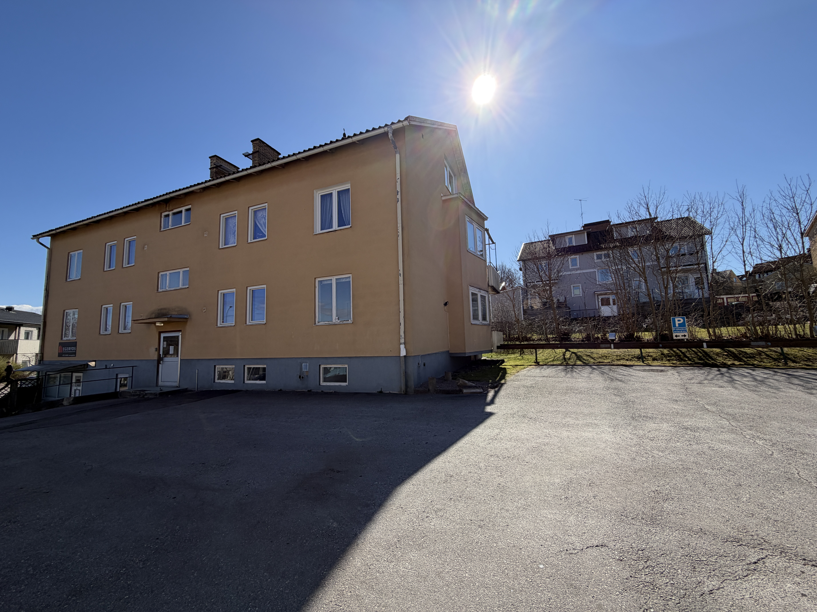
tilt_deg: +5.8
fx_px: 330
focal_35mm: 14
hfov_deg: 102.1
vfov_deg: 85.7
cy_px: 306
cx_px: 408
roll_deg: +2.1
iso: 32
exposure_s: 1/1033
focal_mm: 2.22
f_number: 2.2
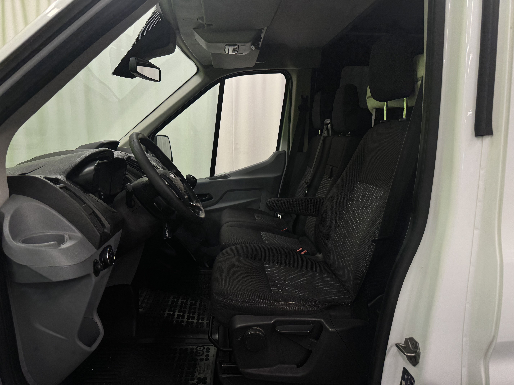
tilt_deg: -7.9
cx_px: 257
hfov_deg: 71.6
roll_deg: -0.7
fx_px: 356
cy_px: 192
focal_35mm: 24
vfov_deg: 56.8
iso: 64
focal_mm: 6.76
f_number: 1.78
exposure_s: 1/172
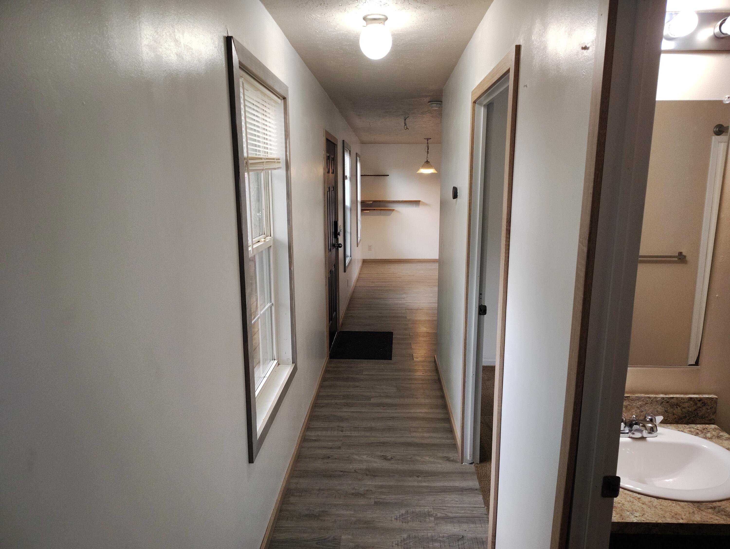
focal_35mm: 24
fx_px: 507
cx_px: 365
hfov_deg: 71.5
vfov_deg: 56.9
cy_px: 274
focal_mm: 5.56
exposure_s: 1/60
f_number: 1.8
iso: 547
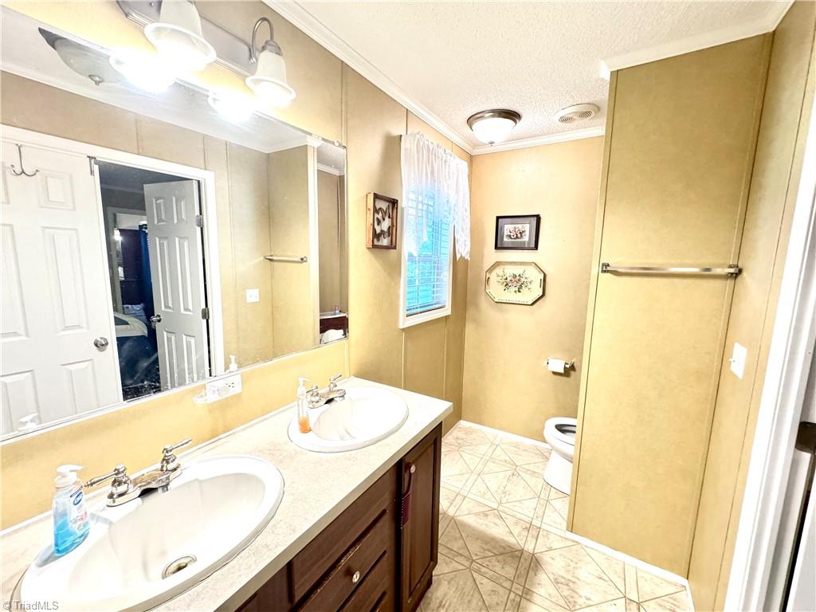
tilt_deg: -8.3
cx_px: 408
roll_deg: -0.9
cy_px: 306
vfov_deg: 85.7
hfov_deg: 102.1
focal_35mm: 14
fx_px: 330
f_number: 2.2
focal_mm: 2.22
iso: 640
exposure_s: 1/60
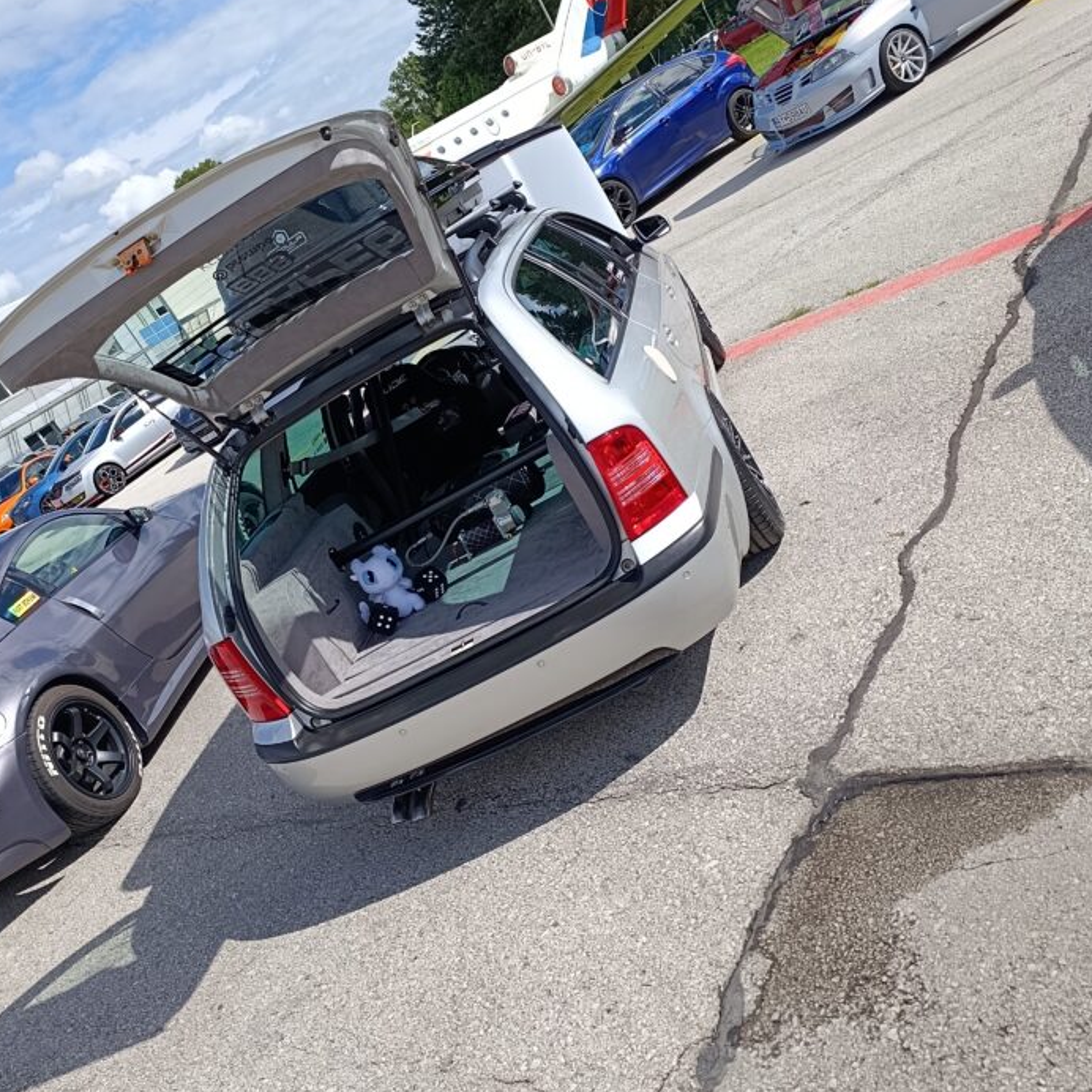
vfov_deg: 54.0
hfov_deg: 54.0
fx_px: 1071
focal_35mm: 30
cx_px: 494
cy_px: 513
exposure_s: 1/606
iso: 50
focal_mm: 6.11
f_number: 1.65
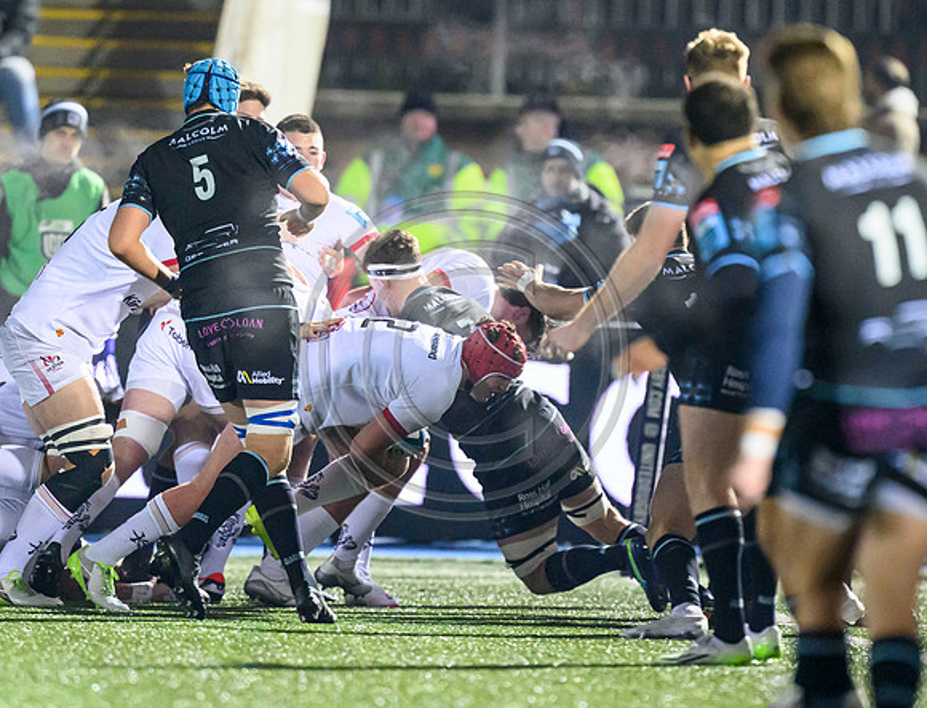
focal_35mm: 702
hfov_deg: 2.8
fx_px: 18917
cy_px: 337
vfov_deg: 2.1
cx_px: 355
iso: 8000
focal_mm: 400
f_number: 3.2
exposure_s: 1/800
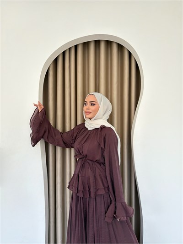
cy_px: 122
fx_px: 169
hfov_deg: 56.8
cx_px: 92
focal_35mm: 24
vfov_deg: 71.6
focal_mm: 6.76
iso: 200
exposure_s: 1/325
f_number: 1.78
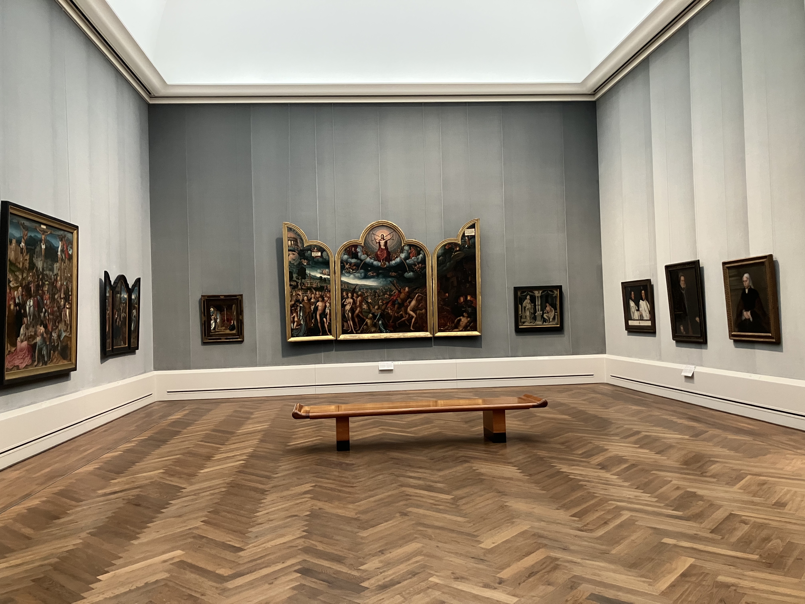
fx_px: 651
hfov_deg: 63.4
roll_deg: +1.5
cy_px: 302
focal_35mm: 28
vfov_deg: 49.7
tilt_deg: +1.9
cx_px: 402
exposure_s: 1/60
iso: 250
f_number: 1.8
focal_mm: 3.99
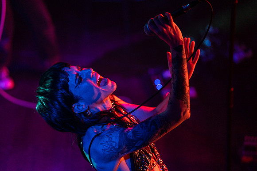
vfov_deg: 9.7
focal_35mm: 141
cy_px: 86
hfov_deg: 14.5
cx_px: 128
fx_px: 1007
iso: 1250
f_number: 2.8
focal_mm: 141
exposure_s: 1/250
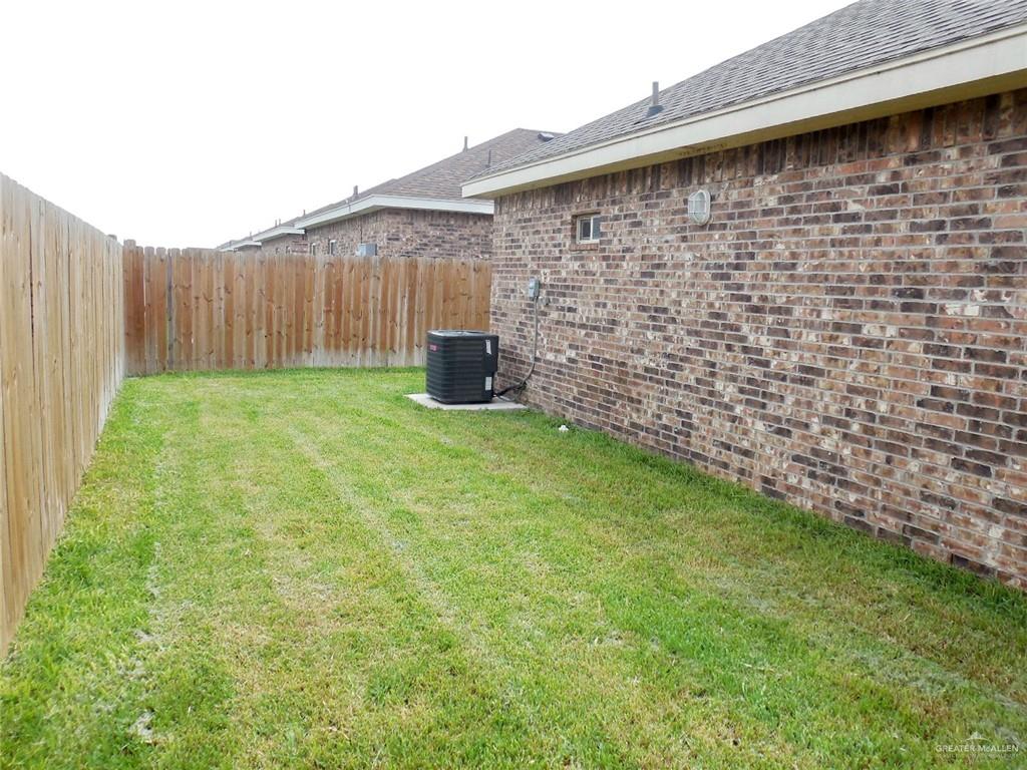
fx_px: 771
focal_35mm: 26
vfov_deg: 53.1
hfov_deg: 67.3
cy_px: 385
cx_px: 514
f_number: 3.5
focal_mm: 4.6
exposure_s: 1/400
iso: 125
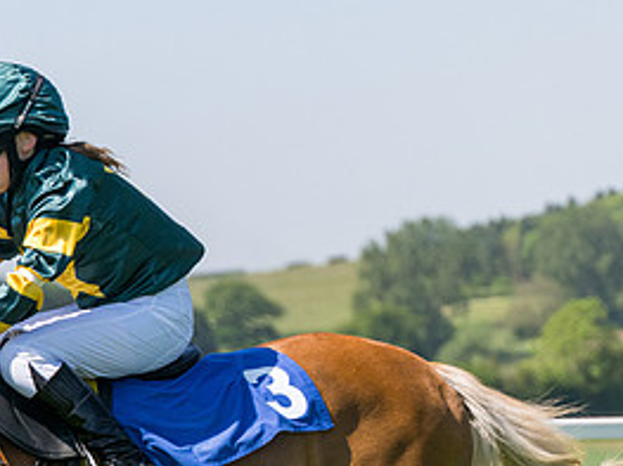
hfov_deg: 7.6
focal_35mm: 260
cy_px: 460
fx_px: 4677
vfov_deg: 5.7
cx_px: -4
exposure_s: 1/6400
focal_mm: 98
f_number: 4
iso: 400
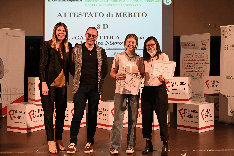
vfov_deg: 29.8
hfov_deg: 43.6
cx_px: 117
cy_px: 78
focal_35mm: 45
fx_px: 292
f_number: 4
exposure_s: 1/125
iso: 1250
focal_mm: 45
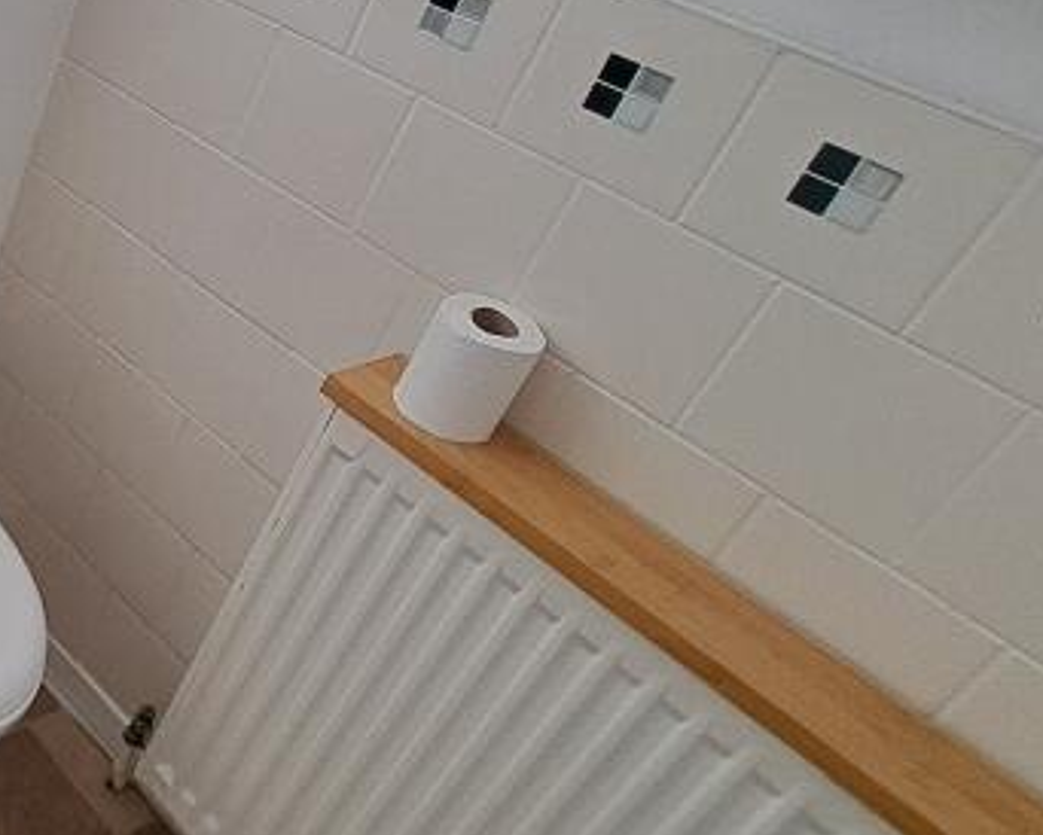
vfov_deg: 38.3
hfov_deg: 31.7
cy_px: 226
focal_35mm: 38
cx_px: -415
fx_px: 1174
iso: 64
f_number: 2.2
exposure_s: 1/120
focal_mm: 1.74
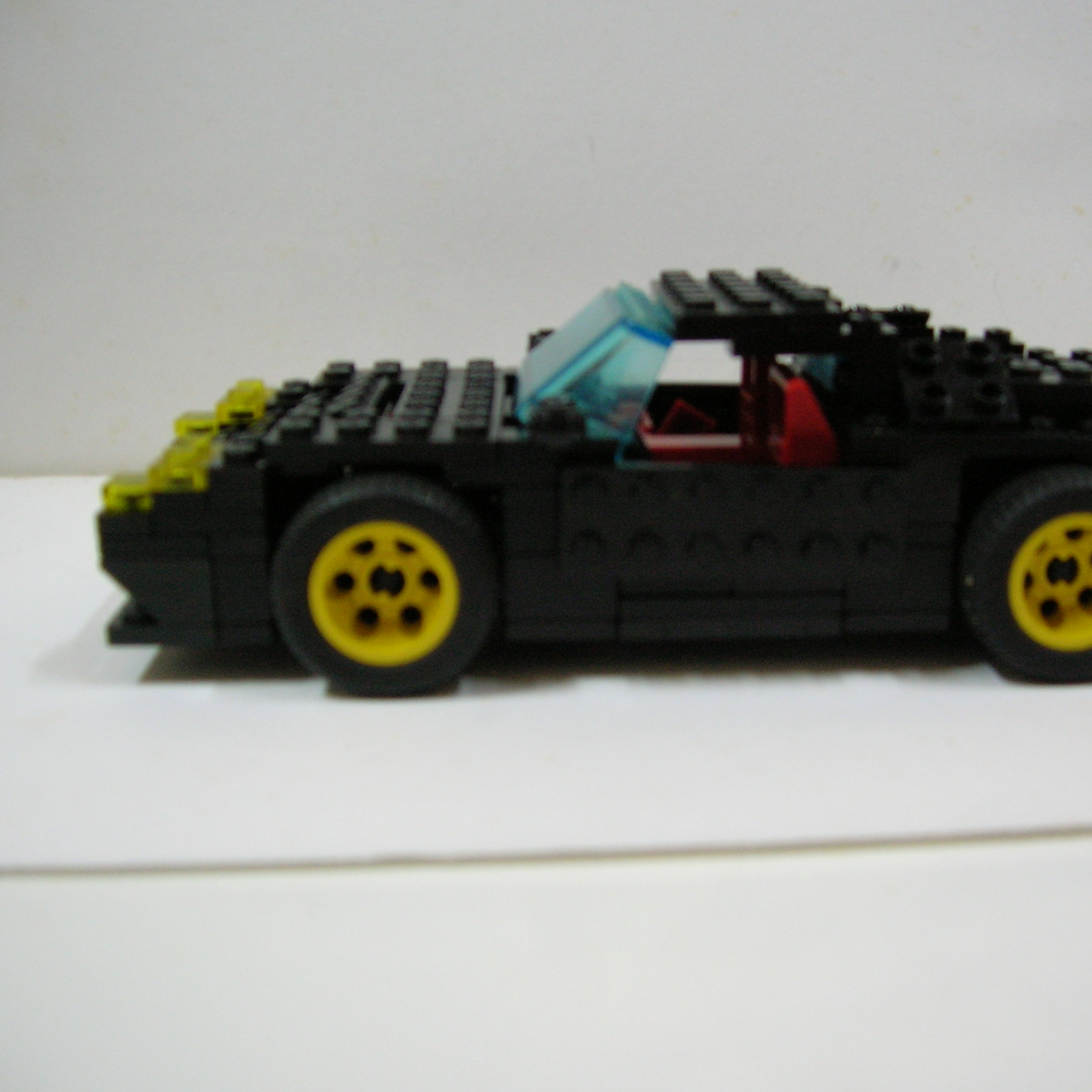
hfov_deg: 40.7
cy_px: 539
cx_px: 680
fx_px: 1463
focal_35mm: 41
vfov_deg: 40.9
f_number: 2.9
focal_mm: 5.7
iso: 100
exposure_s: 1/4
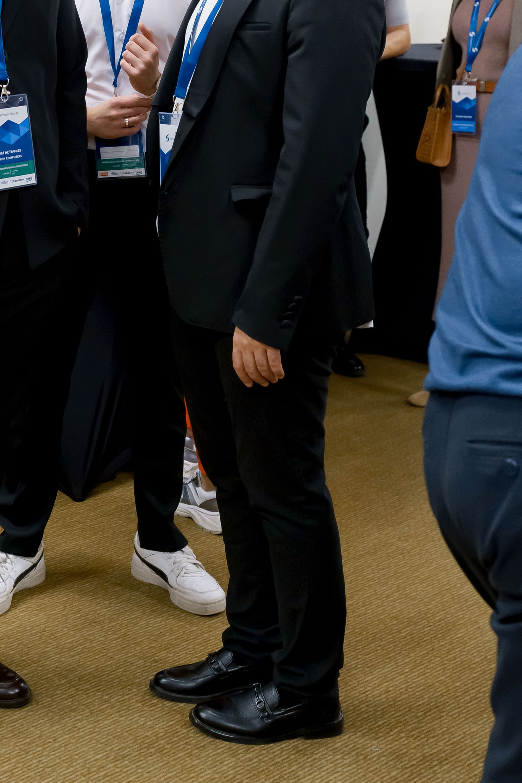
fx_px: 1392
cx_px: 91
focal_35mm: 64
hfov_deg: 20.9
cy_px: 204
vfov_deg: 30.9
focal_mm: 35
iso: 2000
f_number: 4
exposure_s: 1/125
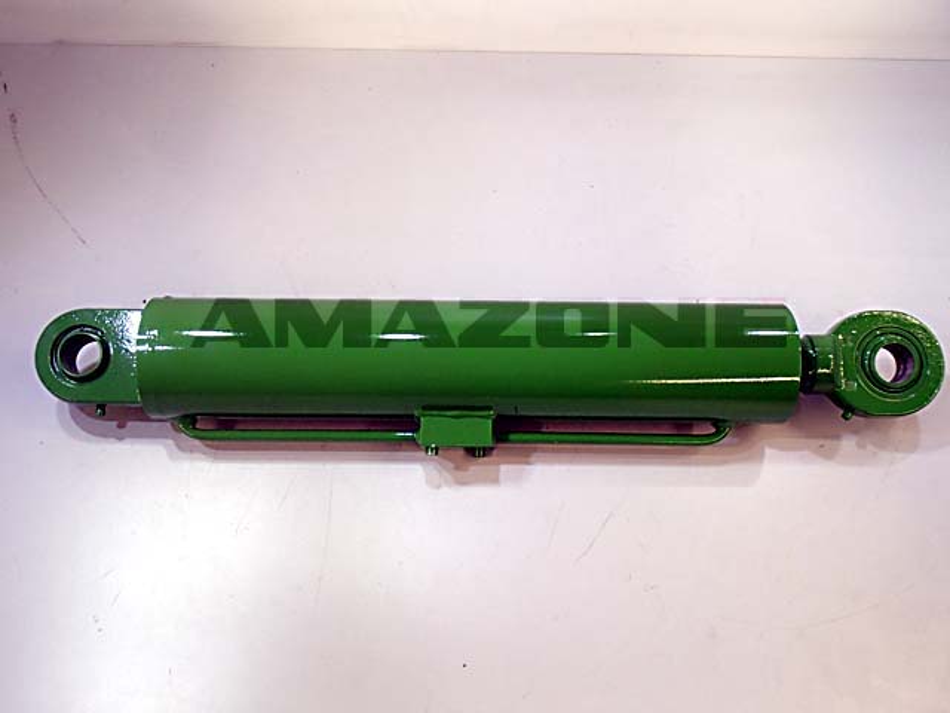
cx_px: 475
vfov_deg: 41.8
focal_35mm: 34
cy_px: 356
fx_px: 933
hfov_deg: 54.0
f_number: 4.4
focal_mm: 6.07
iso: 400
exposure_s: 1/30
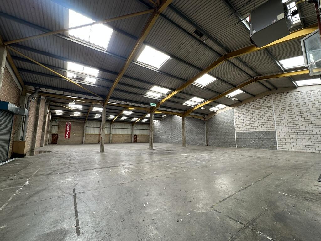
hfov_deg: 102.1
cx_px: 160
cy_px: 120
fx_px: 130
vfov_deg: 85.7
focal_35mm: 14
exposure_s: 1/99
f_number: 2.2
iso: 50
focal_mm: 2.22
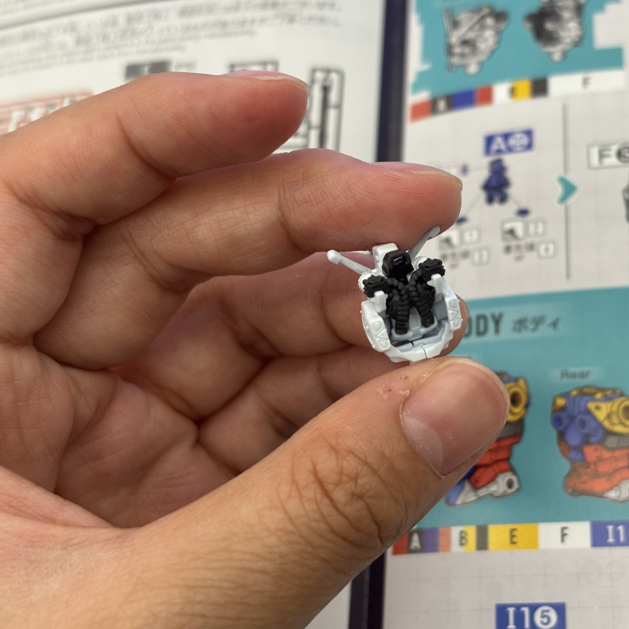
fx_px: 1275
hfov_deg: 27.6
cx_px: 409
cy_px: 314
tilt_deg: -61.4
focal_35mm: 62
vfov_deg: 27.7
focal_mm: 5.96
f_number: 1.6
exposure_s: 1/60
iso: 64
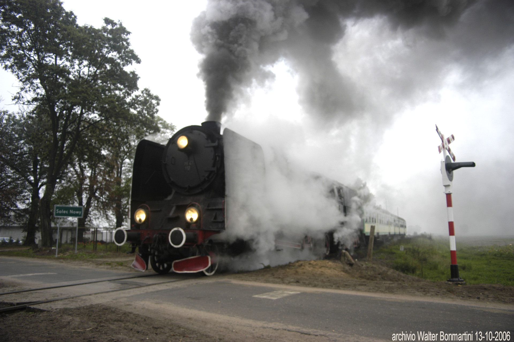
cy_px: 171
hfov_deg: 67.4
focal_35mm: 27
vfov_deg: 47.9
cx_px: 257
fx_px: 385
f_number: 3.5
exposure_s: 1/100
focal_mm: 18
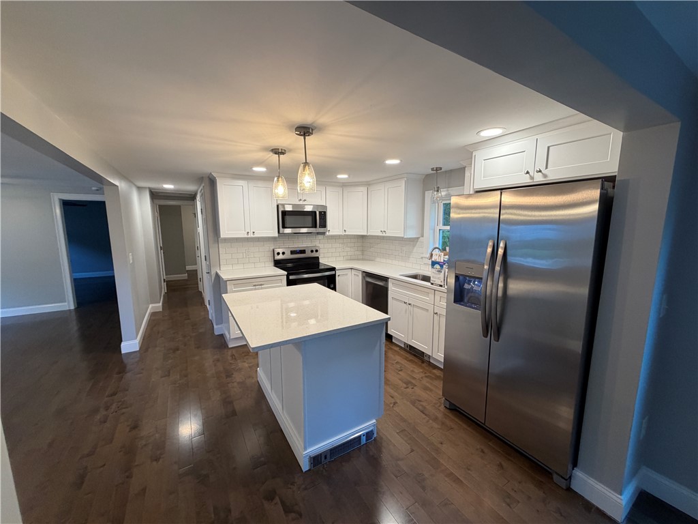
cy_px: 262
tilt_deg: -6.8
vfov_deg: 85.7
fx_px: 282
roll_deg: -0.3
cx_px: 349
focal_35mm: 14
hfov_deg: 102.1
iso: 200
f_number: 2.2
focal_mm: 2.22
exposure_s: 1/120
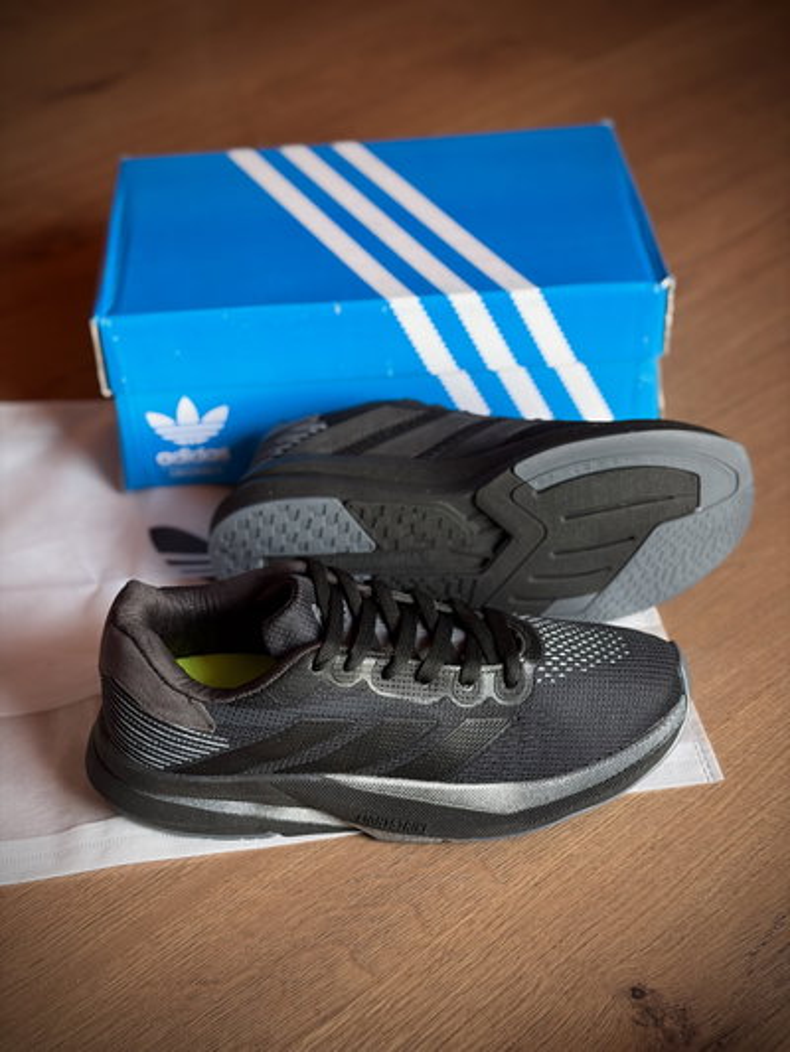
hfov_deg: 28.0
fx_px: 1582
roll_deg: +4.1
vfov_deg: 36.8
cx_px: 395
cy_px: 526
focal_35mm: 52
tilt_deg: -39.1
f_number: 1.6
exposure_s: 1/60
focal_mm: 5.96
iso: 125
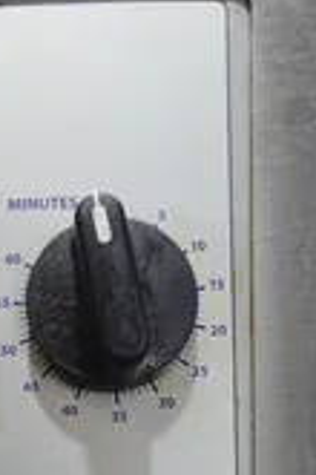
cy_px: 524
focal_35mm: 63
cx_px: 82
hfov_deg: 21.4
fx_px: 829
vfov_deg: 28.9
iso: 250
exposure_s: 1/30
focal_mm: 9.54
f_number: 3.5
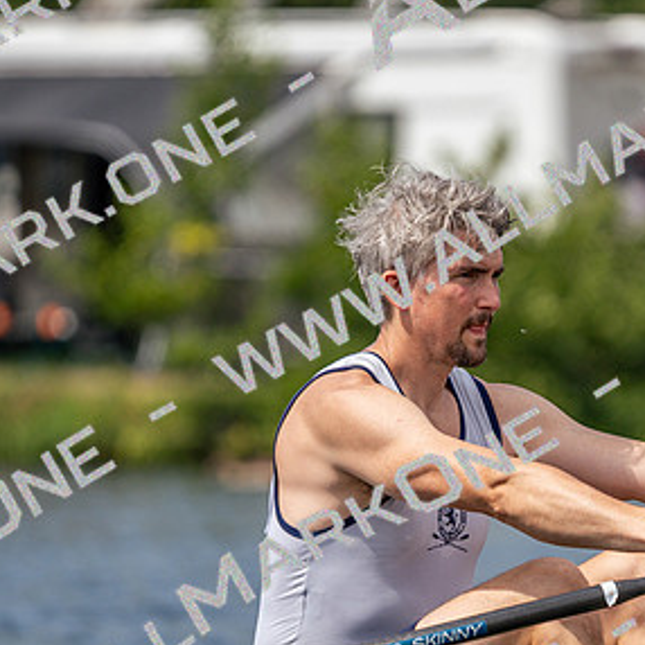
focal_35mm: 670
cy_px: 400
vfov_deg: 2.6
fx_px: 14124
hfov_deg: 2.6
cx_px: 492
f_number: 6.3
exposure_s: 1/1600
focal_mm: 388
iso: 250
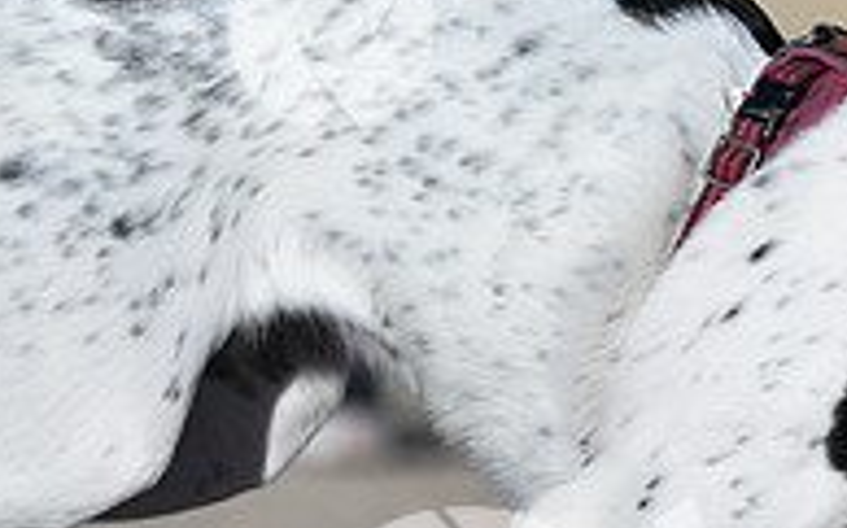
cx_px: 1240
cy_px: 255
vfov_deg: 1.9
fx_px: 15849
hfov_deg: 3.1
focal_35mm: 687
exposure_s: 1/4000
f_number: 2.8
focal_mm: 150
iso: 100
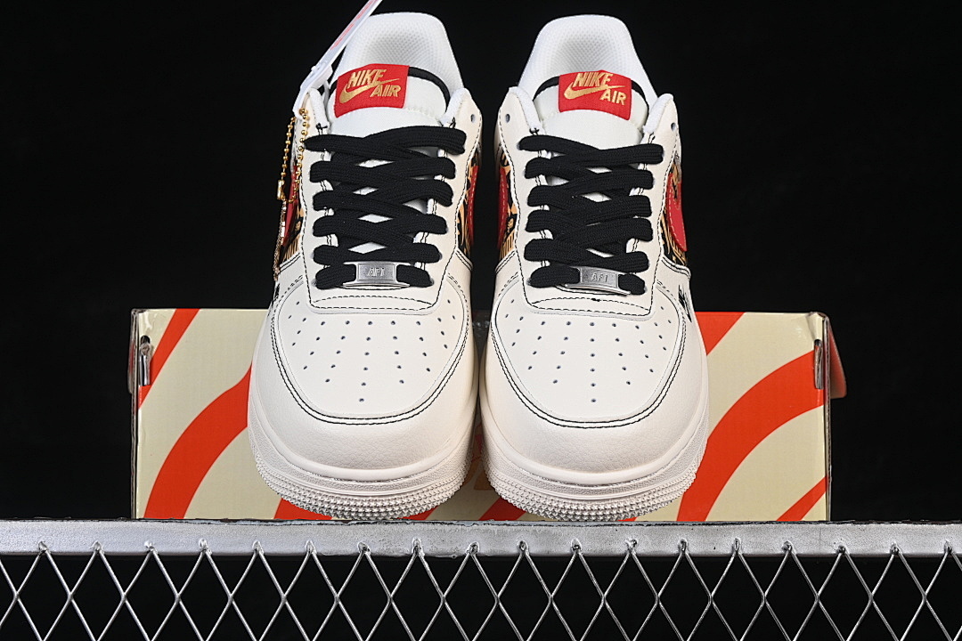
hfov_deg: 27.0
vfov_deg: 18.2
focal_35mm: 75
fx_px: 2004
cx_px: 481
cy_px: 320
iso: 160
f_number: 8
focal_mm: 50
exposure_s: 1/80
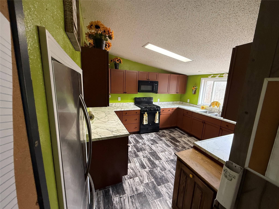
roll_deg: -3.0
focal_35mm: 14
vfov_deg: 85.7
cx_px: 140
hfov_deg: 102.1
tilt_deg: -10.7
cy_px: 104
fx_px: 113
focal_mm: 2.22
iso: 320
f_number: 2.2
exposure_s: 1/60
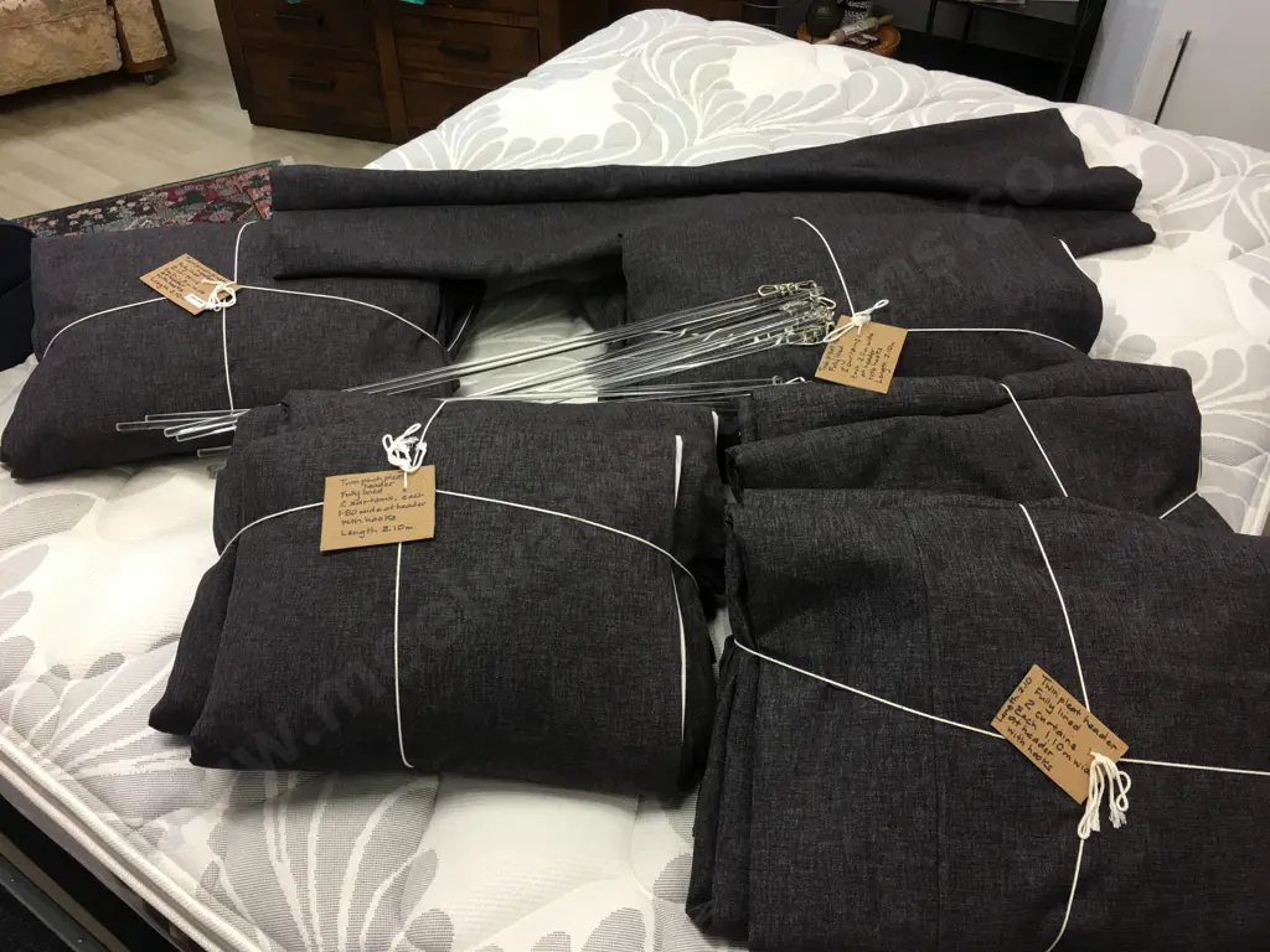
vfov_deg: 48.2
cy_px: 476
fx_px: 1064
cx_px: 635
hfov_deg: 61.7
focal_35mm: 29
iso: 32
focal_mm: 4.15
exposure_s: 1/17
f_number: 2.2
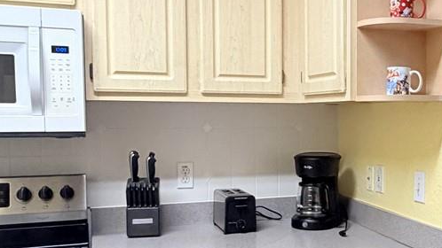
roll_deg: -0.5
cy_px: 155
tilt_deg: -4.6
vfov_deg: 24.4
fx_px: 574
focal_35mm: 49
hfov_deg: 40.7
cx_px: 340
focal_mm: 2.22
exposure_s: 1/60
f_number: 2.2
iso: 400
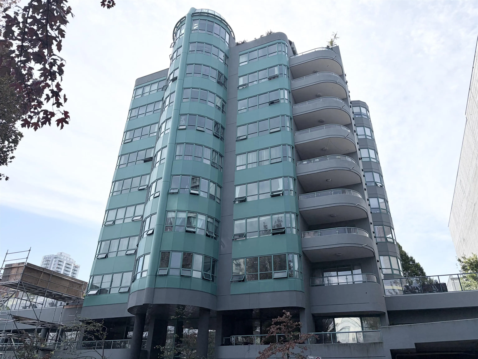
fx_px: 359
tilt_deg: +31.2
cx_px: 239
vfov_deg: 53.1
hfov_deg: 67.3
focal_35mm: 26
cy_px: 180
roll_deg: -1.8
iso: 64
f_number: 1.6
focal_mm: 5.96
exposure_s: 1/6329
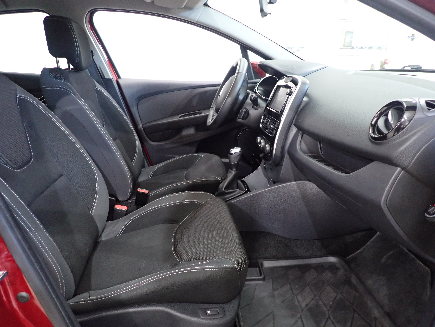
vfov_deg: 54.9
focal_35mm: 25
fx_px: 314
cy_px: 164
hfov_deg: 69.4
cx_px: 218
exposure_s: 1/30
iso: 500
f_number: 2
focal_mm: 4.5
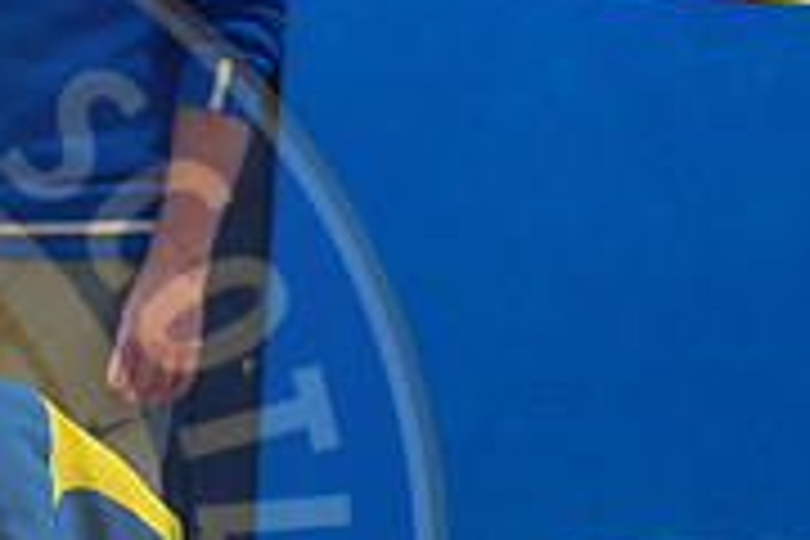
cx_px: -226
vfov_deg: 1.3
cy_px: 612
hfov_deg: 2.0
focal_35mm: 1057
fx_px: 23781
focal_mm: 300
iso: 8000
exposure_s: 1/320
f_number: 5.6
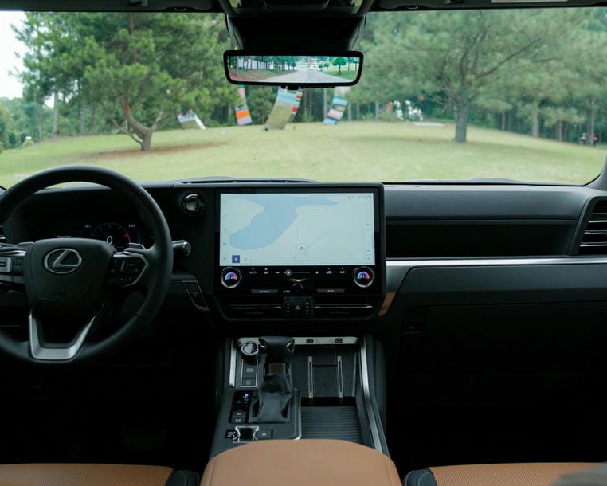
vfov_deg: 38.0
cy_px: 184
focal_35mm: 39
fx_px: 701
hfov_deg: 46.8
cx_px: 300
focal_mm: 16
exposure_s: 1/100
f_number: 2.8
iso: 400
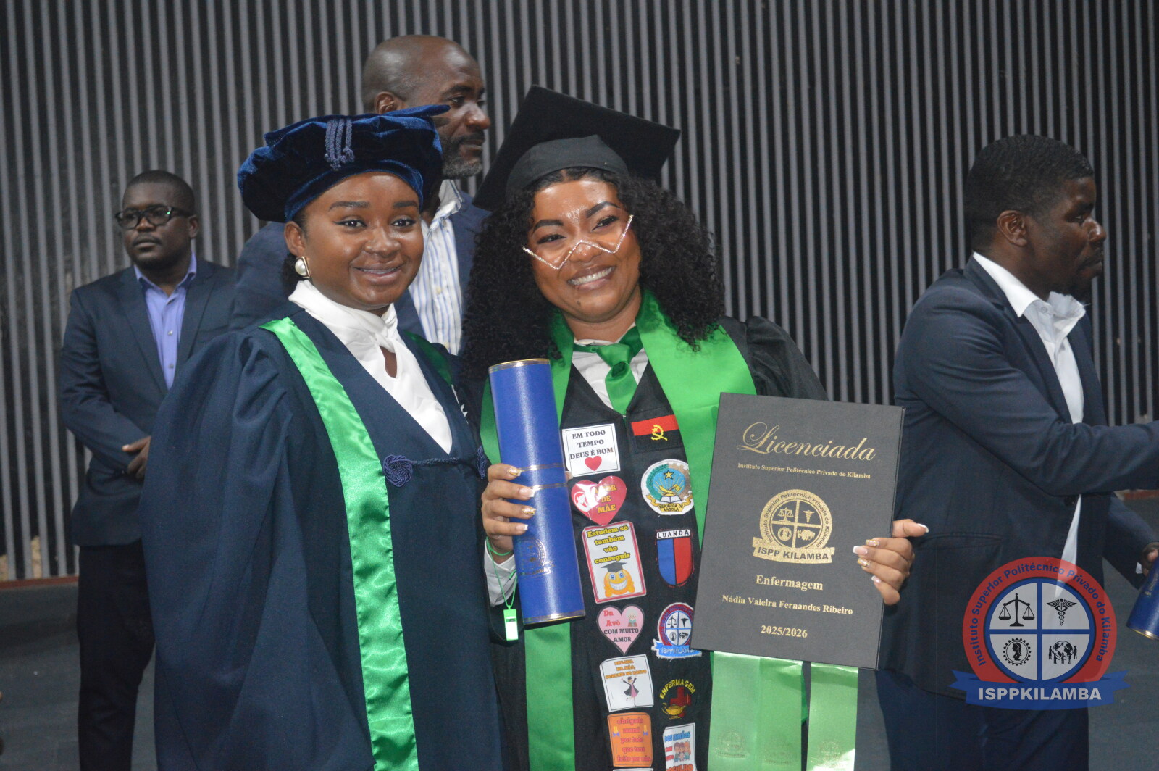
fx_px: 1930
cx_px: 580
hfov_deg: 33.4
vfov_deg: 22.6
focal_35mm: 60
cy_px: 386
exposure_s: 1/60
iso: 2200
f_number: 5.3
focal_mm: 40
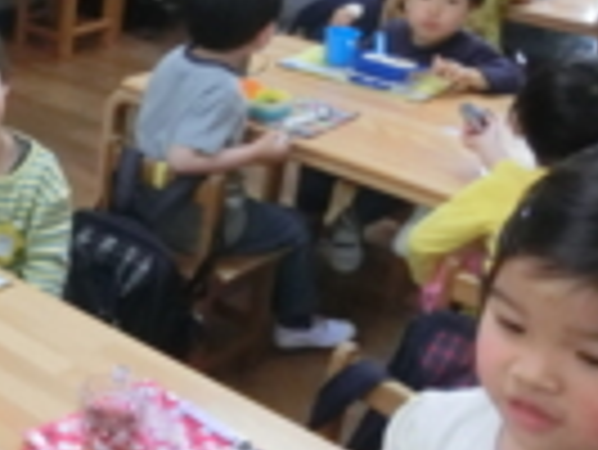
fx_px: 1245
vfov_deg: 20.4
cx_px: -166
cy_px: 158
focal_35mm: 72
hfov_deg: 23.9
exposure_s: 1/160
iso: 800
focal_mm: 4.24
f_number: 3
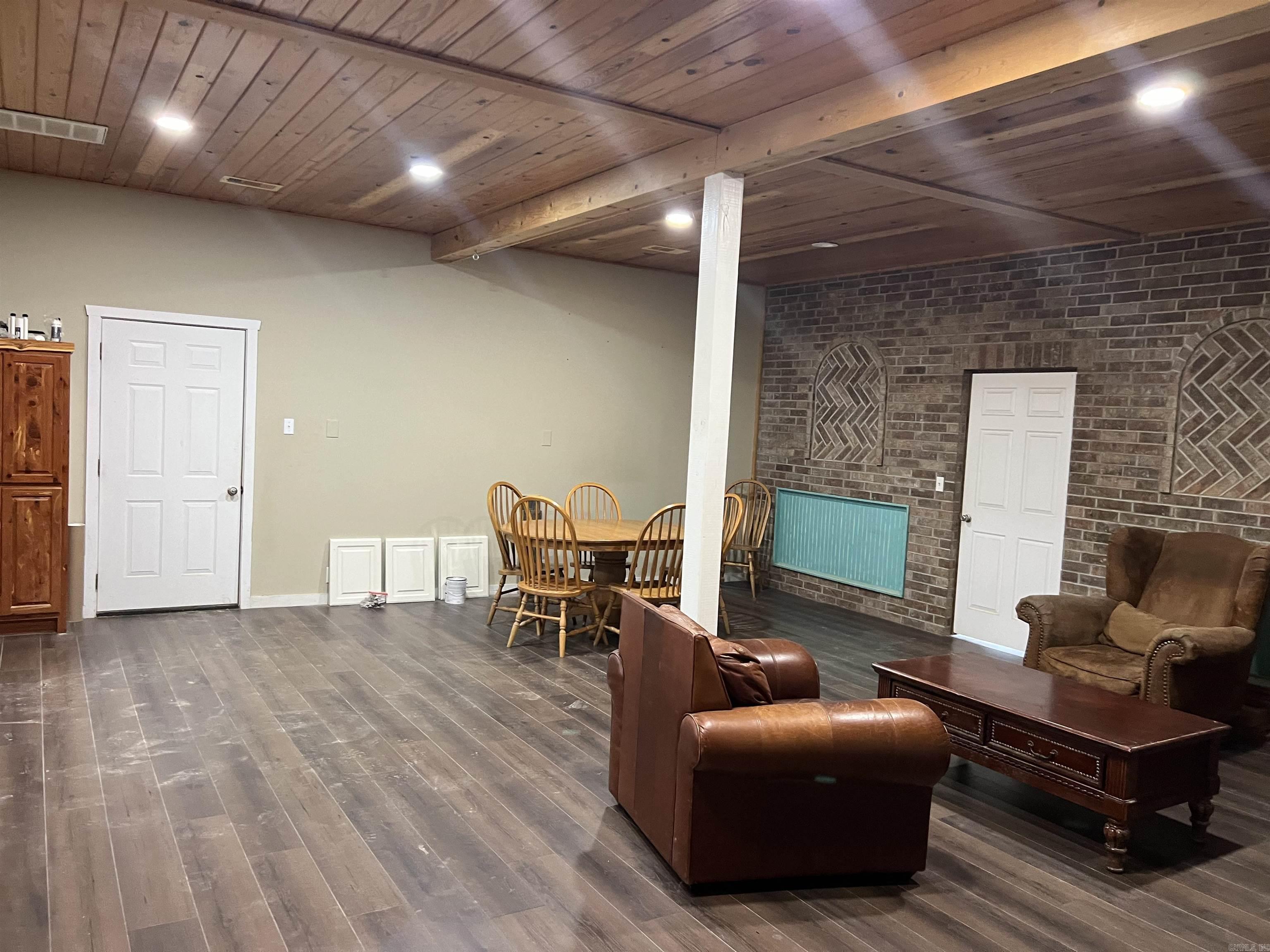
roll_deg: -2.8
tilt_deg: -3.7
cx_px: 635
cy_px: 476
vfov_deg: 53.1
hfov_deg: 67.3
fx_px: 954
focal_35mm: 26
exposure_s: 1/60
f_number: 1.5
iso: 320
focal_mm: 5.7
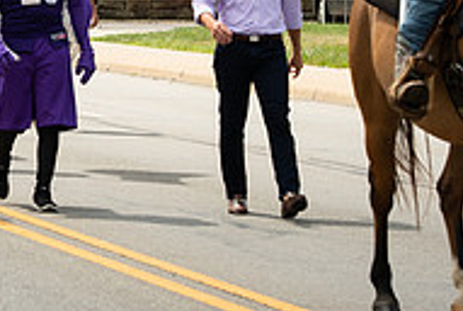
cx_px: -17
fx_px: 3516
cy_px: -16
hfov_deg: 7.5
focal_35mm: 273
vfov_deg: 5.0
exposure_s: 1/640
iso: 250
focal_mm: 90
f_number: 8
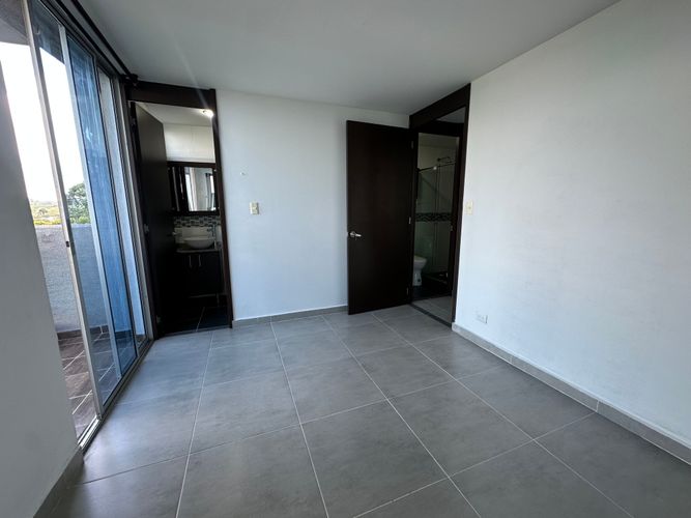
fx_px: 279
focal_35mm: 14
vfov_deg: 85.7
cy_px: 259
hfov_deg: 102.1
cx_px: 346
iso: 64
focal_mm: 2.22
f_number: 2.2
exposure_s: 1/99
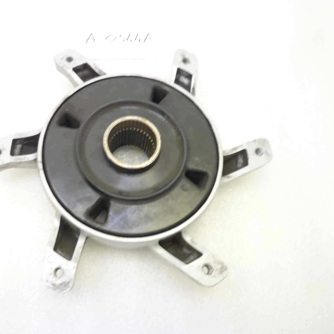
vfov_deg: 54.0
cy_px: 165
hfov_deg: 53.5
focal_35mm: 30
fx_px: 327
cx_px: 128
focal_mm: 4.1
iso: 80
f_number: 3.3
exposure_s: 1/8
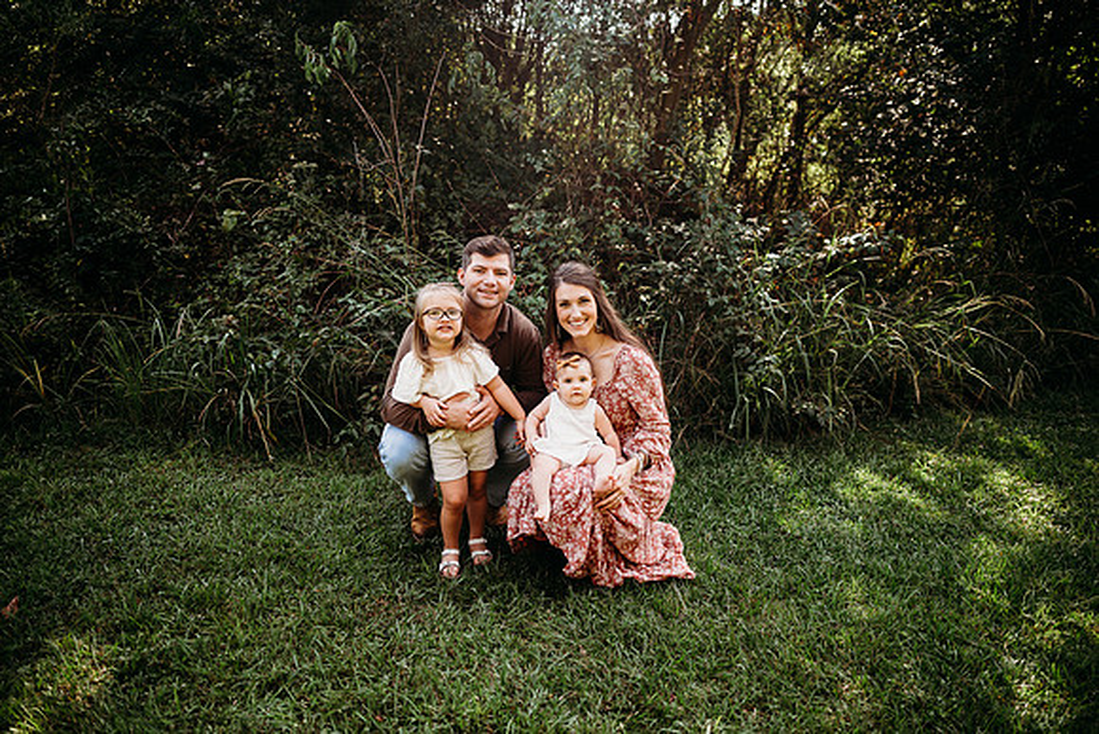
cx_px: 550
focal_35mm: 24
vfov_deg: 53.2
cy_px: 367
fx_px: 733
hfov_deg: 73.7
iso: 100
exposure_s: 1/320
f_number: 2.2
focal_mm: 24
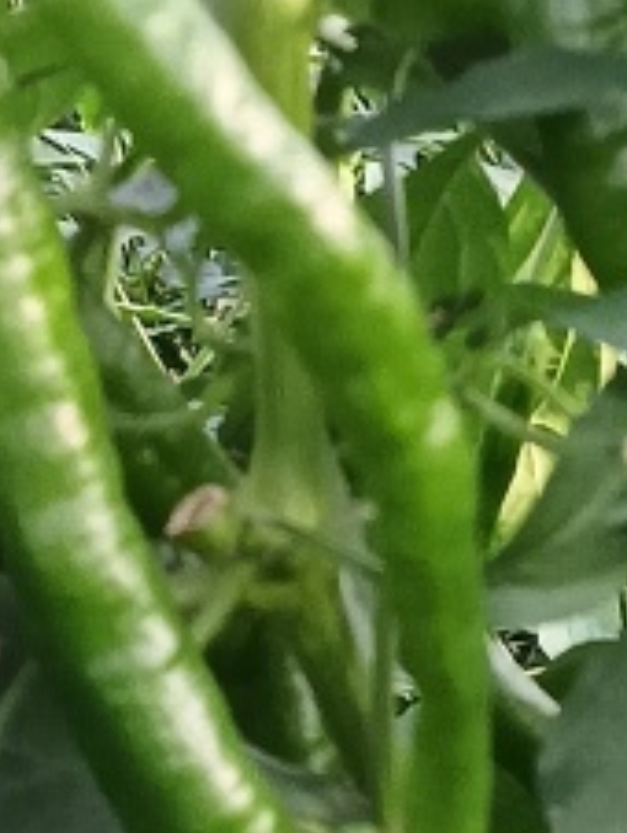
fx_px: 3977
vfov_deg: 11.8
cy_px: 816
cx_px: 505
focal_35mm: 165
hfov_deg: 9.0
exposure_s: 1/200
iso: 160
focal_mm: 3.61
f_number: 1.8
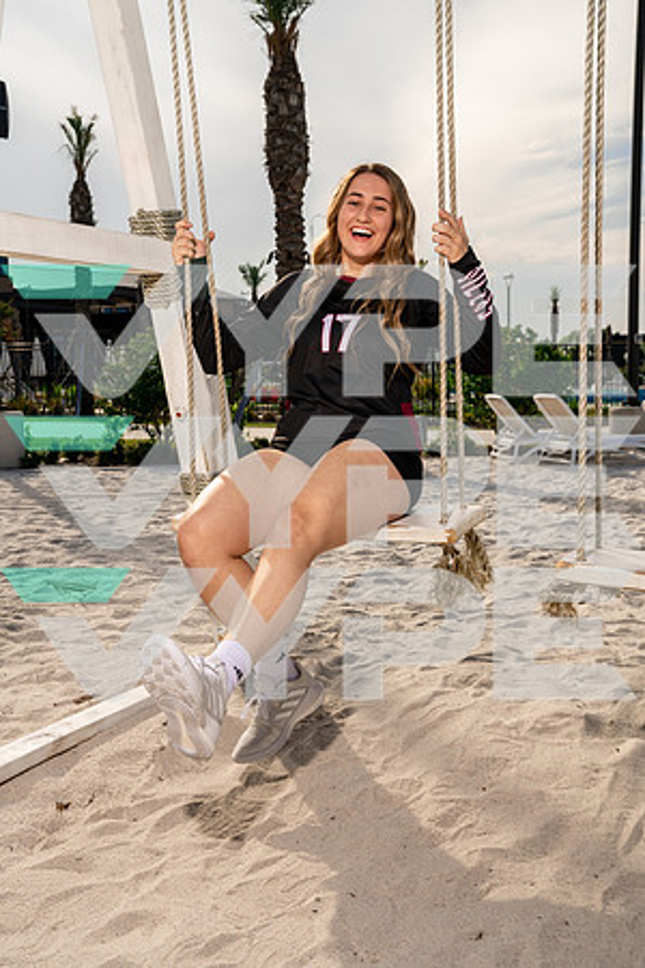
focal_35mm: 40
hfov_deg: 33.4
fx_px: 1075
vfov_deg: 48.5
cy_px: 484
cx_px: 322
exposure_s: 1/320
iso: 100
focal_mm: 40
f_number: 8
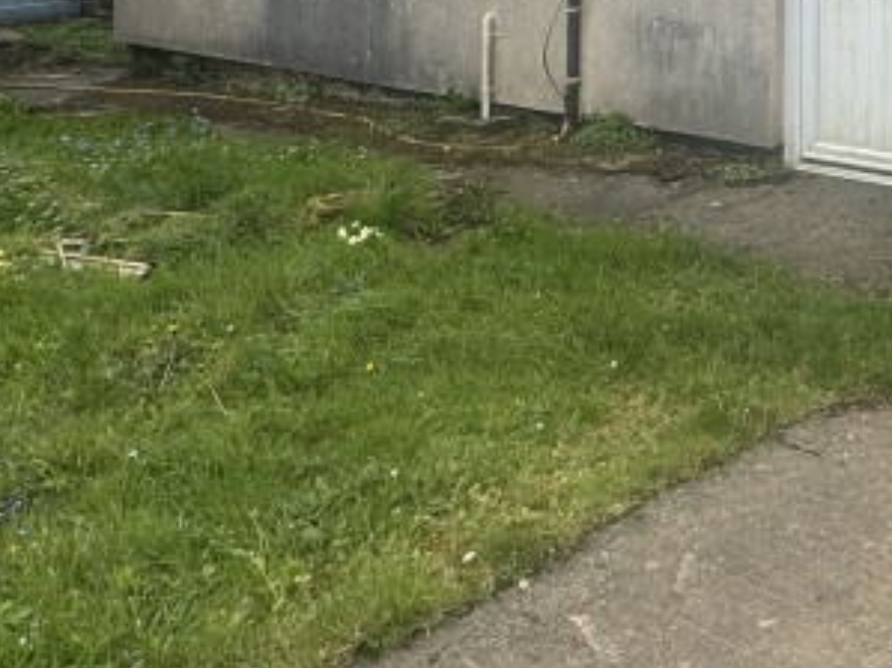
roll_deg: +1.3
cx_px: 1035
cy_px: -164
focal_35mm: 48
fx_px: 1236
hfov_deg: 33.3
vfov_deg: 26.4
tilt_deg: +1.0
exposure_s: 1/741
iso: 50
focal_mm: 2.22
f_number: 2.2
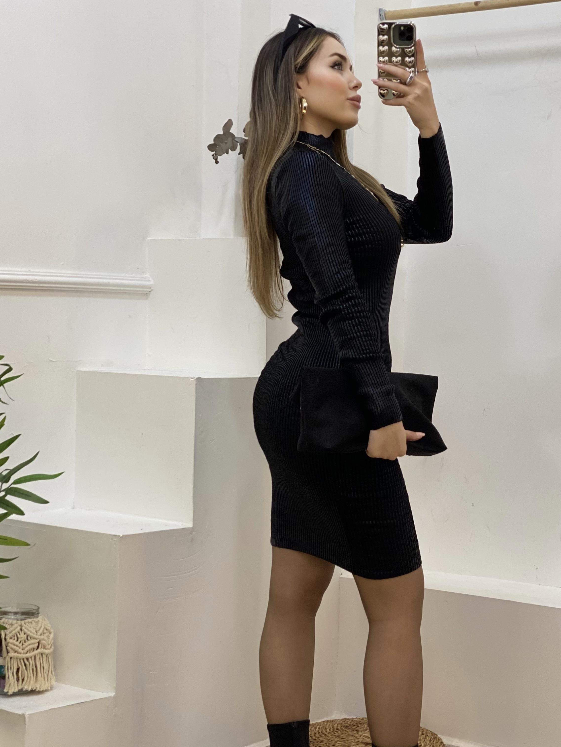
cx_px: 350
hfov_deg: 21.6
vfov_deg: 28.5
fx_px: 1469
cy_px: 412
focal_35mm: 68
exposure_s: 1/100
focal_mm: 6
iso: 80
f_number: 2
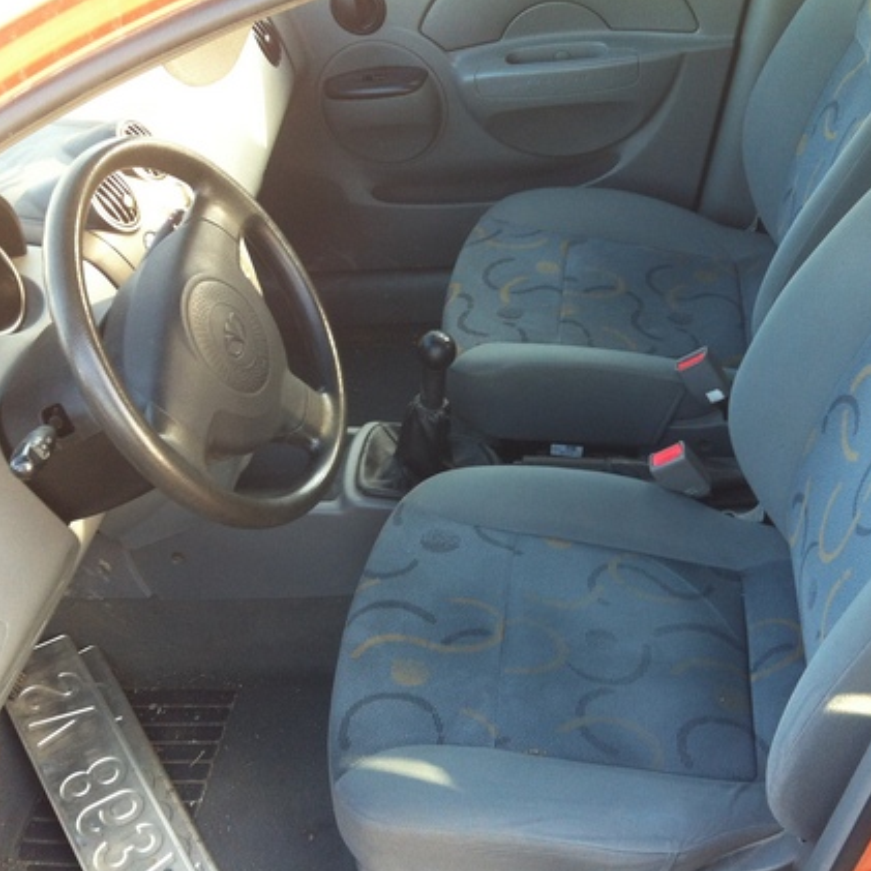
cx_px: 538
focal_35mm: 47
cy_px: 420
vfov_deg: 36.1
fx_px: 1338
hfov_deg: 35.9
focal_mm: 3.85
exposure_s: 1/40
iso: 100
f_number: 2.8
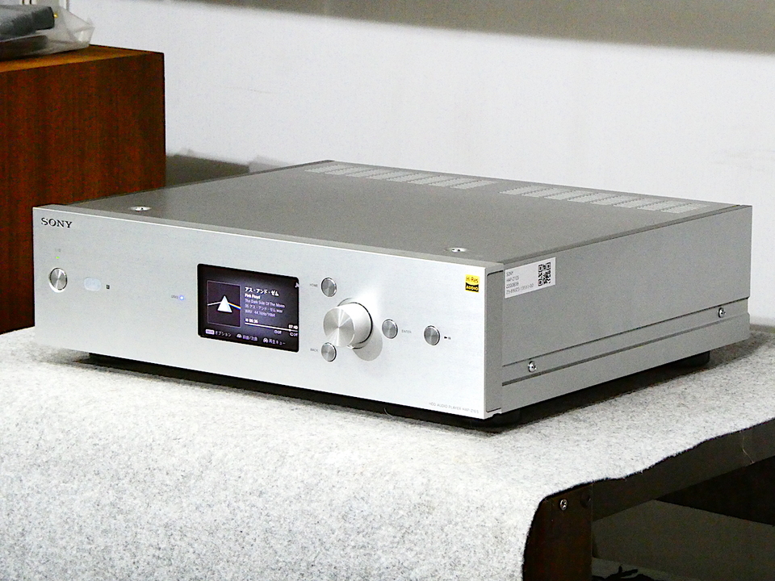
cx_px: 388
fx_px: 2776
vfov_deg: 12.0
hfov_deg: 15.9
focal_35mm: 124
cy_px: 290
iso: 1600
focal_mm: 22.3
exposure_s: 1/30
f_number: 6.3
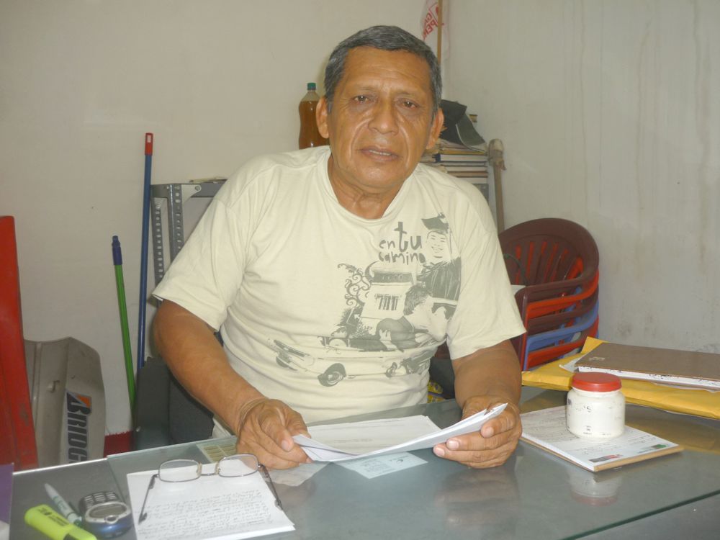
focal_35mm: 33
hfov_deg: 55.4
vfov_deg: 42.9
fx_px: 686
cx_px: 360
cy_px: 270
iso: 100
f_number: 2.8
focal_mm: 5.5
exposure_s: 1/30
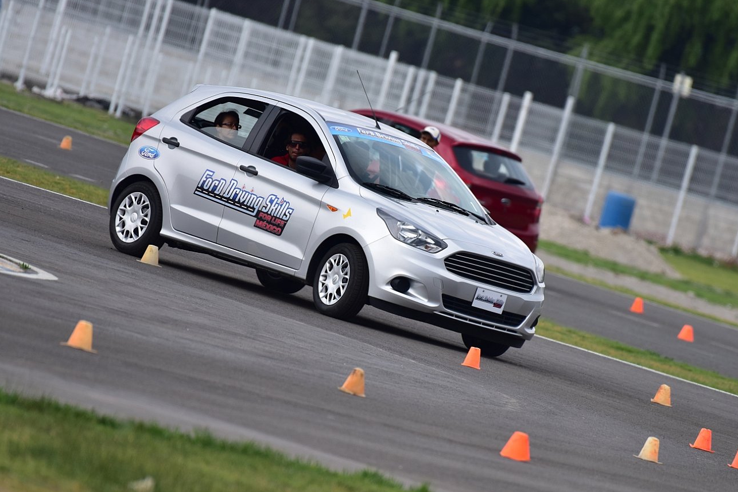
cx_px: 440
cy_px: 301
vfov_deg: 2.5
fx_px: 11482
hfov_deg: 3.7
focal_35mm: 560
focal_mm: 450
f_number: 5.6
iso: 500
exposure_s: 1/1250
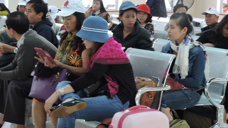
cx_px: 134
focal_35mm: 81
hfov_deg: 26.2
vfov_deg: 14.9
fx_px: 490
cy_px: 44
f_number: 4
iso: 400
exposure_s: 1/20
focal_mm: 9.9
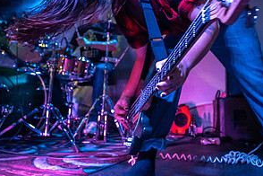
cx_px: 169
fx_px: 248
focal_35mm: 34
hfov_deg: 55.0
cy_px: 54
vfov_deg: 38.3
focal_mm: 14
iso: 1600
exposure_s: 1/250
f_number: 2.8
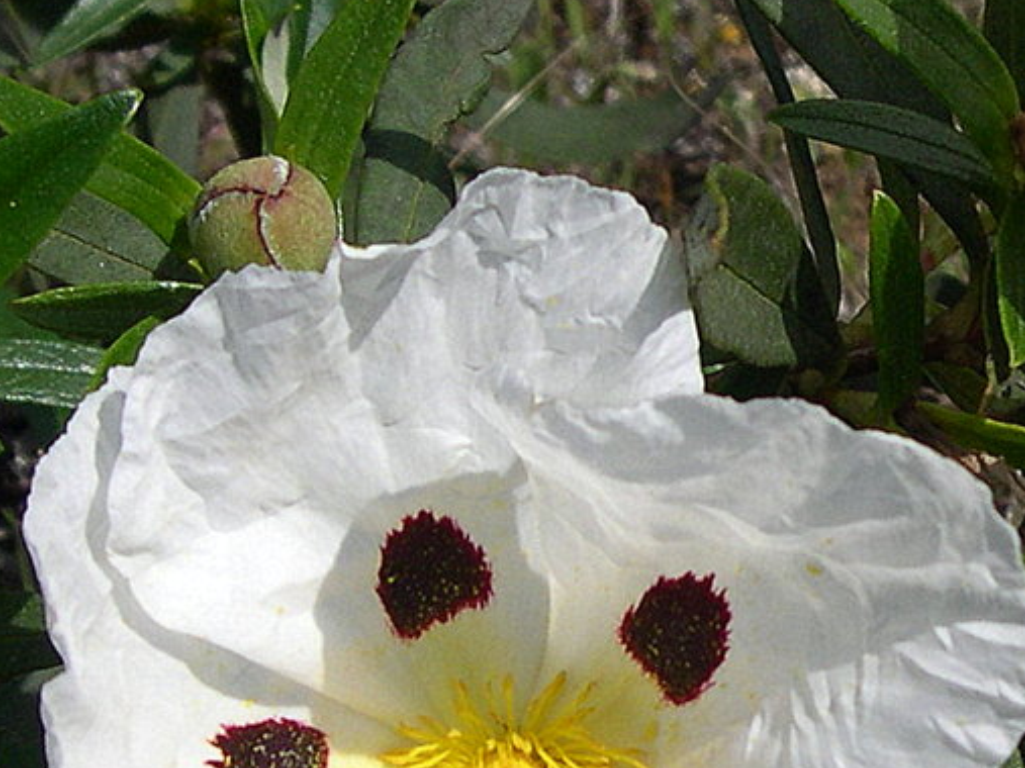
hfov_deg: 16.2
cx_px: 960
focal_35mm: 120
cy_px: 489
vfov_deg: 12.3
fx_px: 3552
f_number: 7.6
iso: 100
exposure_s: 1/288
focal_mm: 8
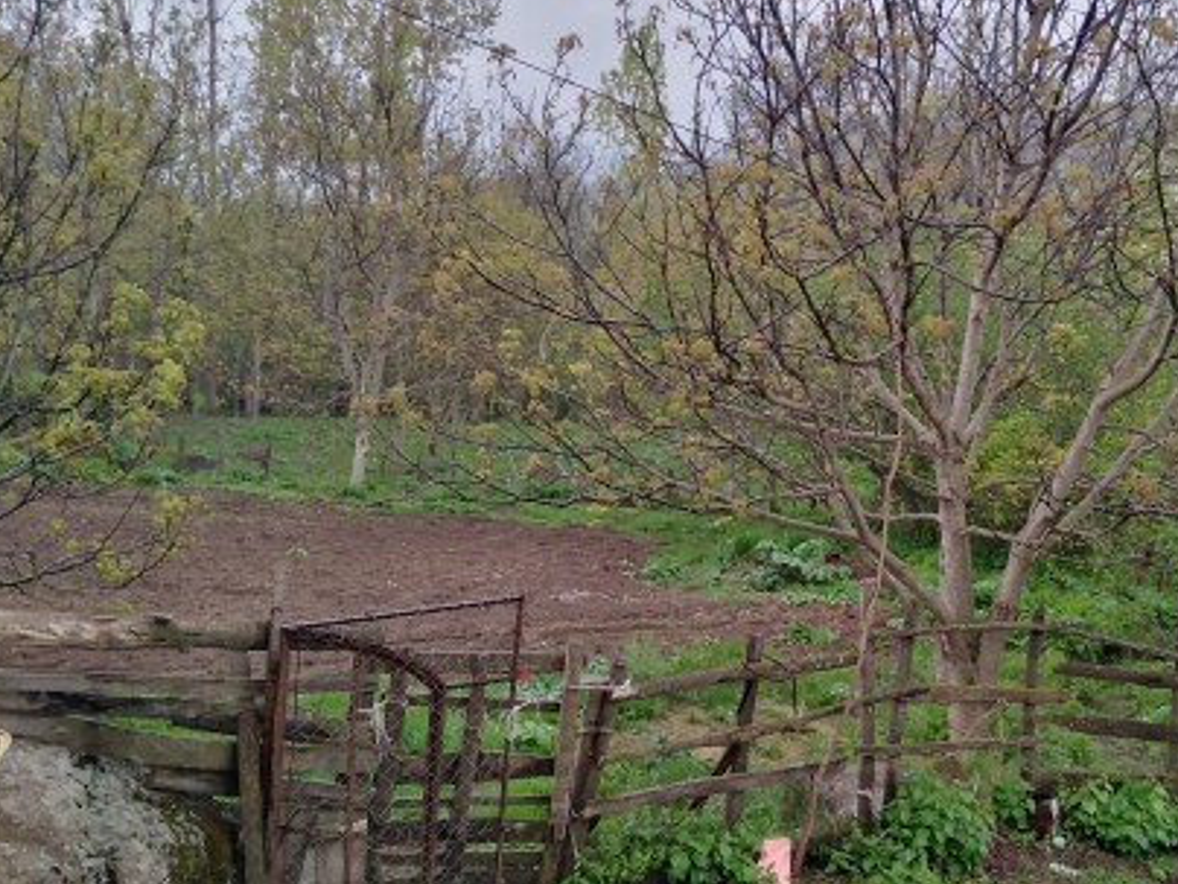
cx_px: 773
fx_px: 1327
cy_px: 430
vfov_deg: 36.8
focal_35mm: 39
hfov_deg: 47.2
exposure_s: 1/60
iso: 130
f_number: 1.8
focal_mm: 3.59
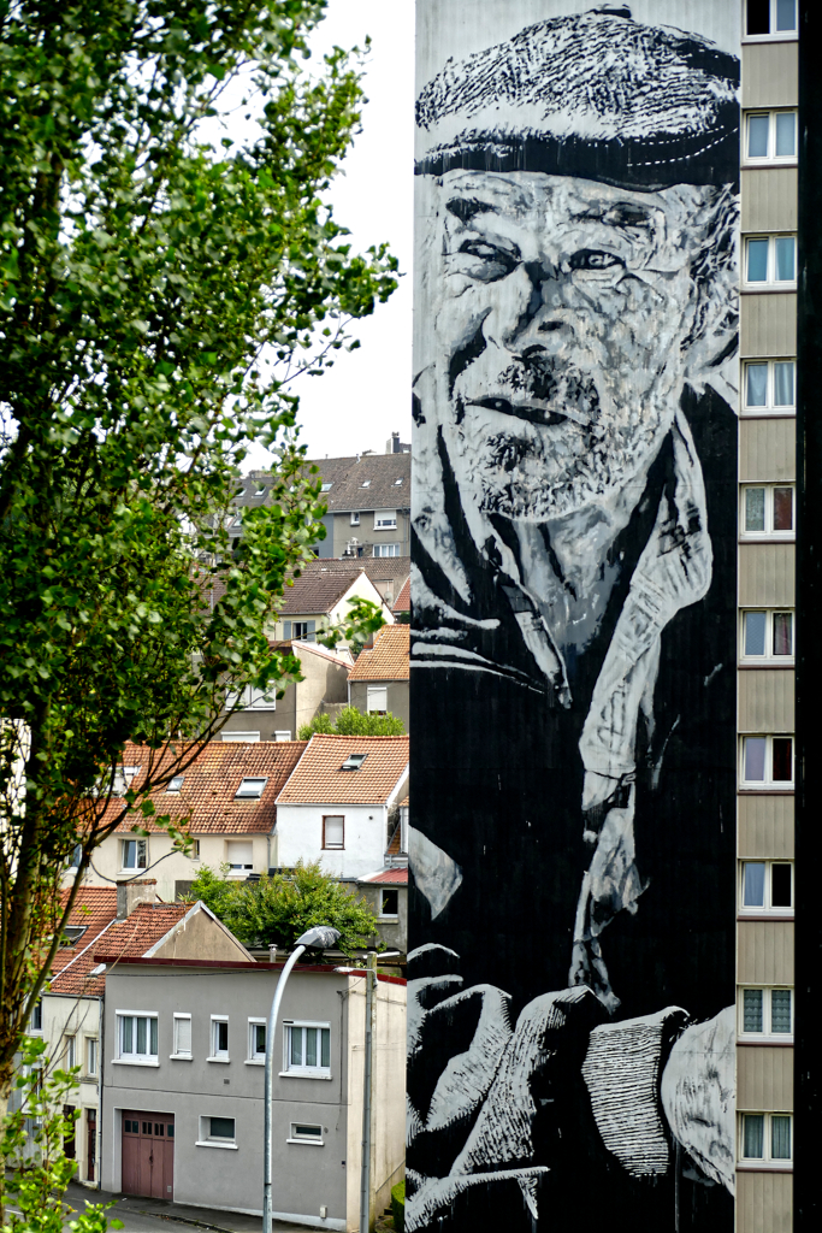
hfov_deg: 12.5
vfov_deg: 18.6
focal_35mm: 110
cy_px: 616
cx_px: 411
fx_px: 3766
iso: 125
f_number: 3.9
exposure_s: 1/640
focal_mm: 40
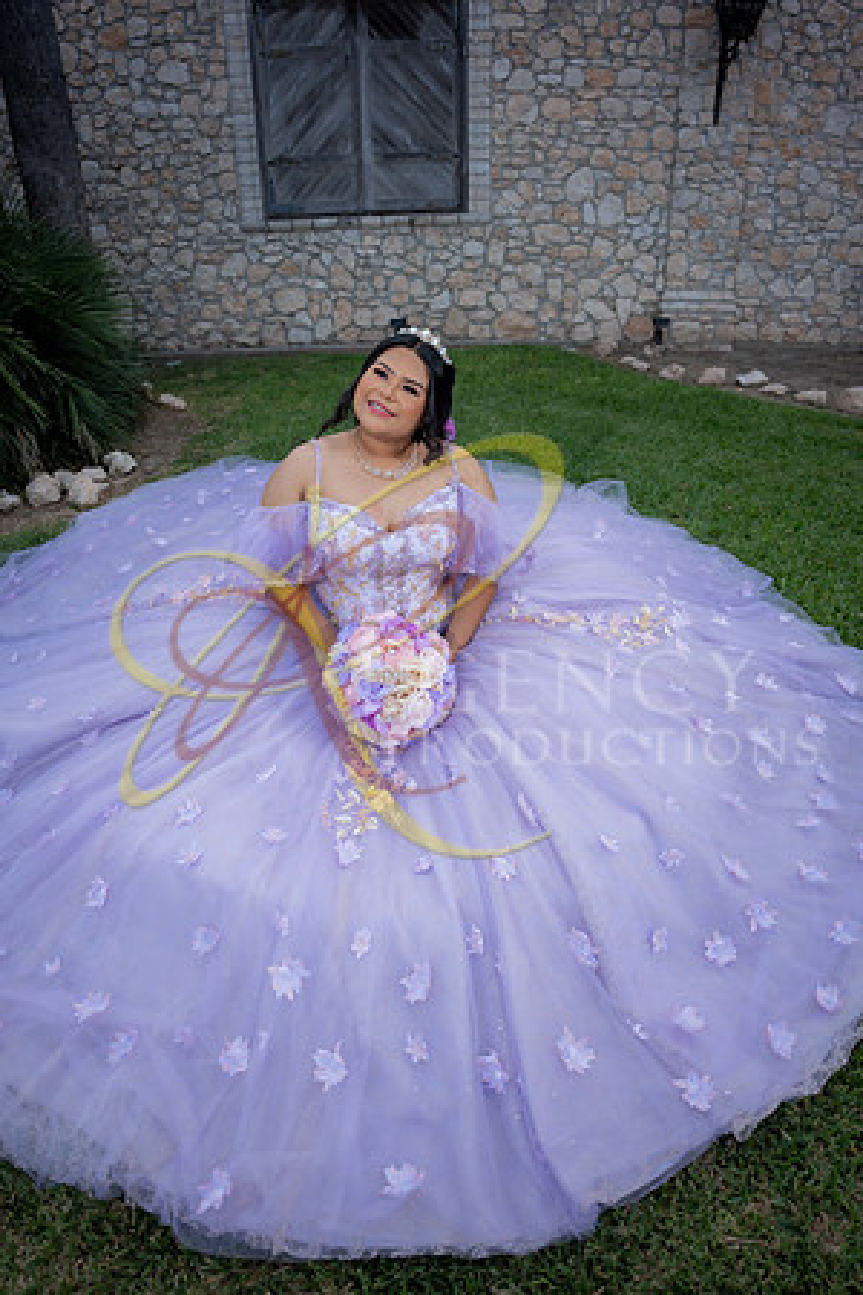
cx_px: 432
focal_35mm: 20
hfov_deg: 61.9
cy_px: 648
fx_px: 719
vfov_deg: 84.0
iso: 125
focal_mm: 20
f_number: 2.8
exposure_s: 1/800
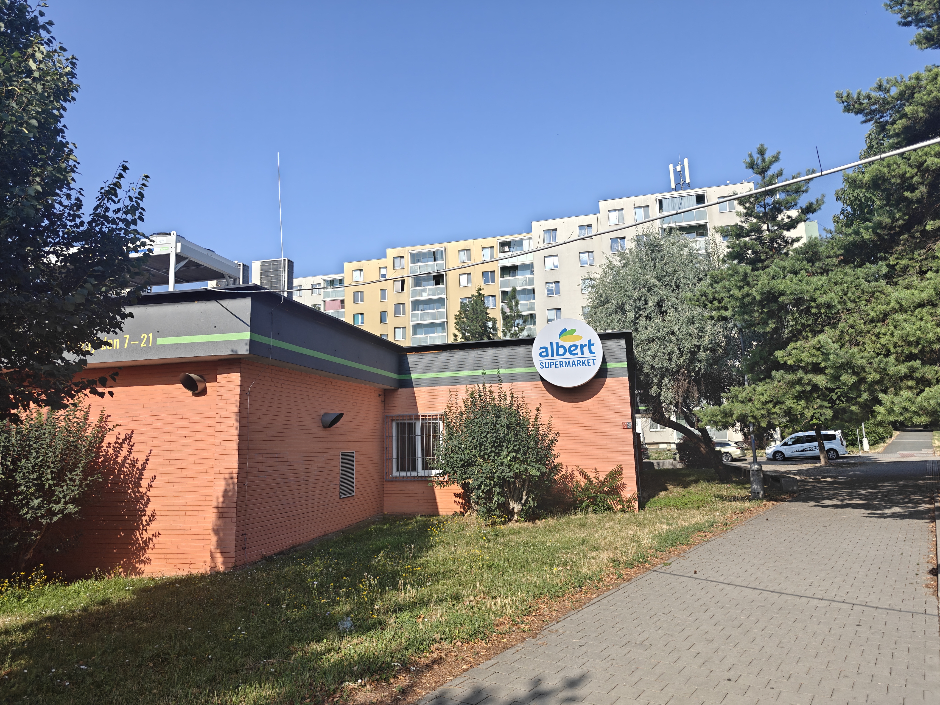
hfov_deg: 73.9
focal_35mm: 23
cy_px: 352
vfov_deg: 58.9
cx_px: 470
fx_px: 625
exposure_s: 1/5019
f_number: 1.6
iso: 200
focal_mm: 6.06
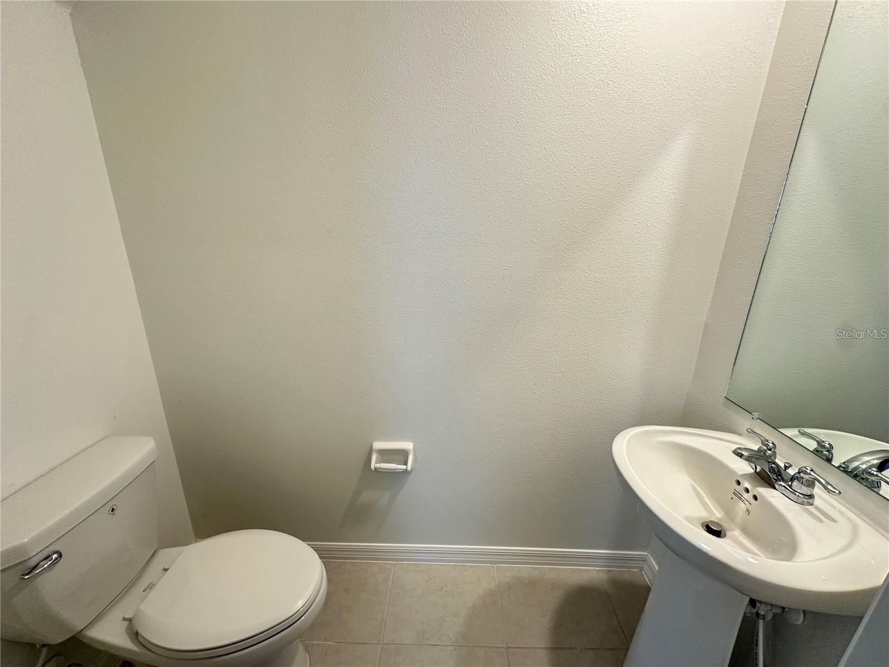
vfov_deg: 85.7
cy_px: 334
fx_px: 360
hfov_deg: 102.1
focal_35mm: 14
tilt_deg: -17.0
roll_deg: -1.4
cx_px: 444
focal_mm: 2.22
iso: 160
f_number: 2.2
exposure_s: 1/60
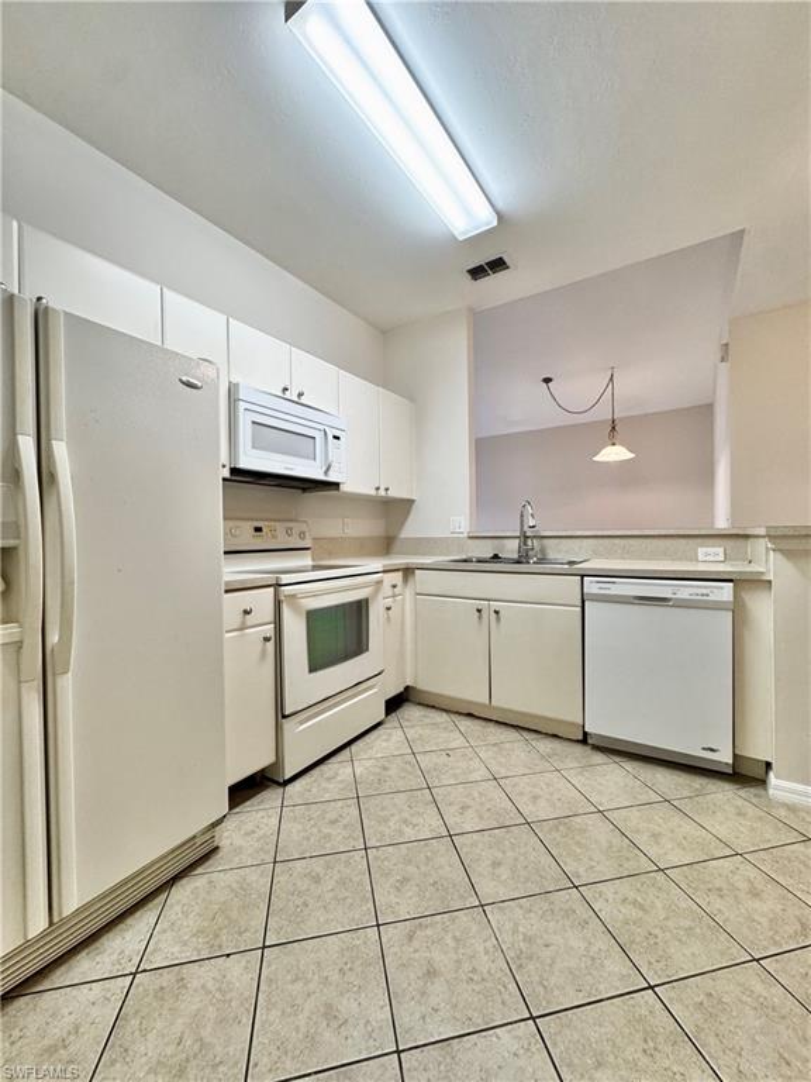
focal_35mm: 14
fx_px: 437
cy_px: 541
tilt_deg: -2.2
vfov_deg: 102.1
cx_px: 406
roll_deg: +0.7
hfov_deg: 85.7
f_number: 2.2
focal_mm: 2.22
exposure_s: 1/120
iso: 200
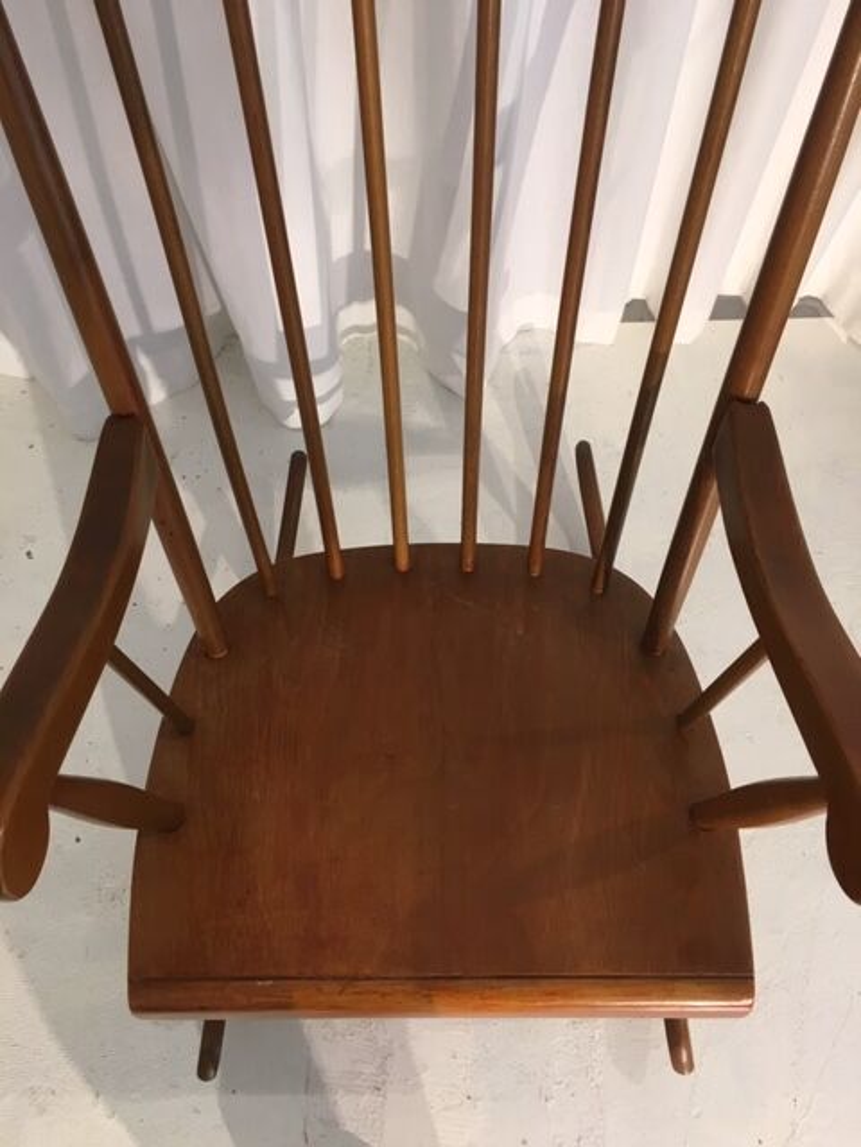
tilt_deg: -67.9
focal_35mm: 29
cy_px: 574
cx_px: 430
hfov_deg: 48.2
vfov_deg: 61.7
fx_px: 962
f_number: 2.2
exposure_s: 1/33
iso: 100
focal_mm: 4.15
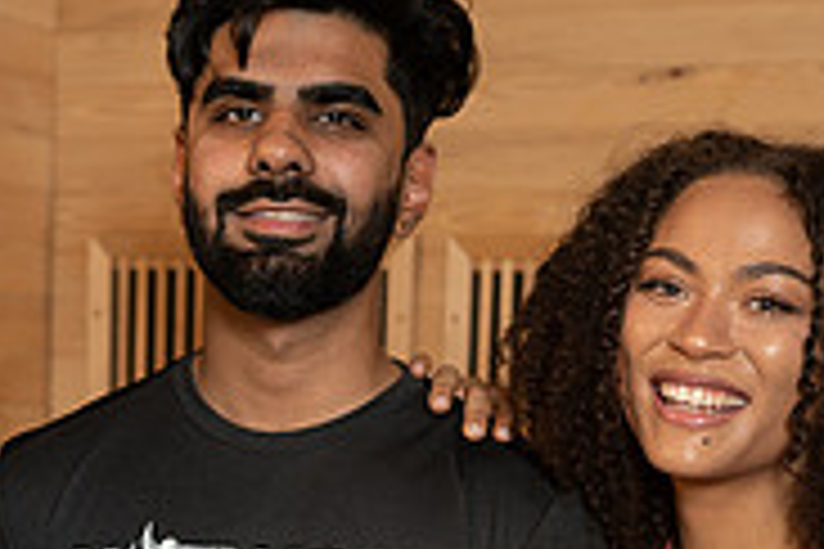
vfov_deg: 12.0
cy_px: 677
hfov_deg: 18.4
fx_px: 2540
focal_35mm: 111
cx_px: 252
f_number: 2.8
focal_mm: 35
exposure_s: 1/100
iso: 250
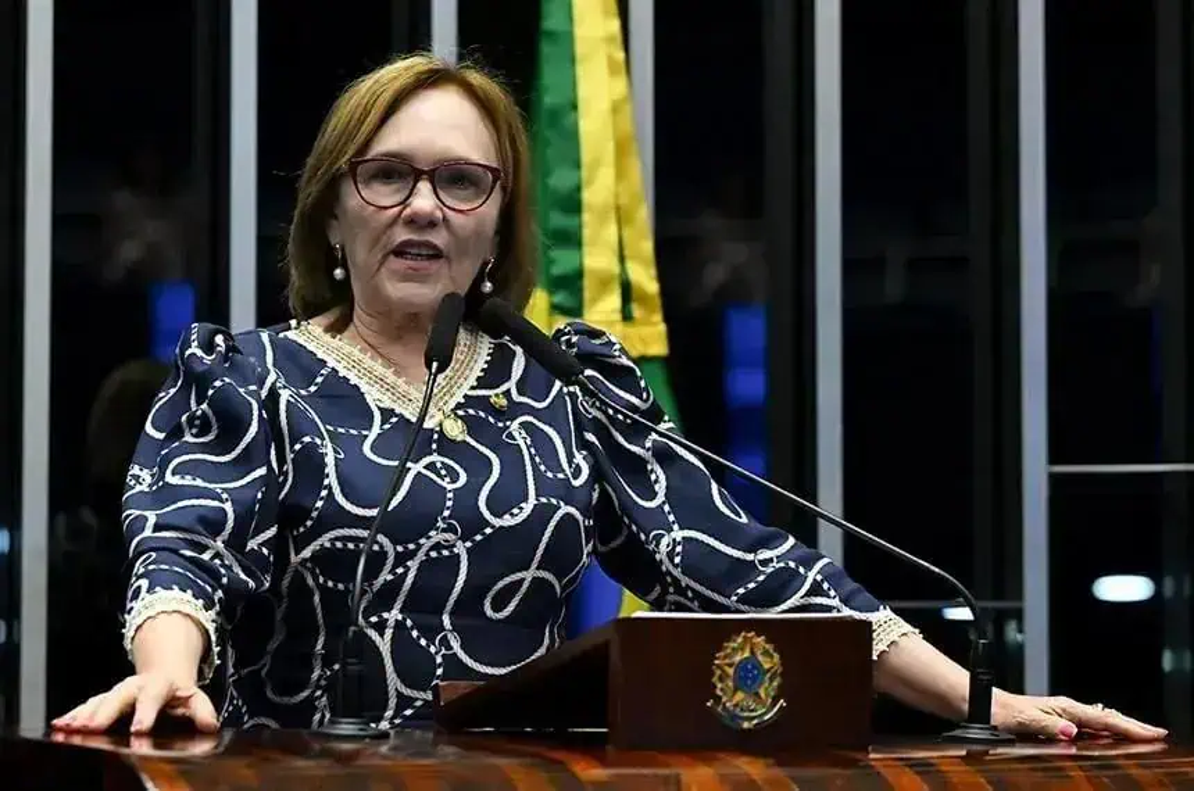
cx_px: 597
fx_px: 3973
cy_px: 396
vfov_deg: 11.4
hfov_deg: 17.1
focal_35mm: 120
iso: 4000
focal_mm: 120
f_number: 5
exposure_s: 1/125
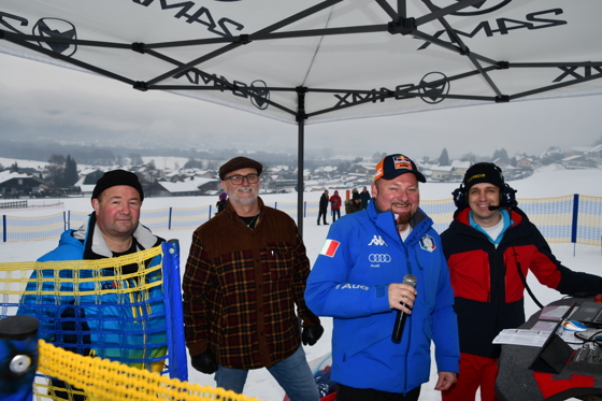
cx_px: 301
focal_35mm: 31
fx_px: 518
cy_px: 200
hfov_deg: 60.3
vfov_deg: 42.3
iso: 100
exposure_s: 1/200
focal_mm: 21
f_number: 7.1
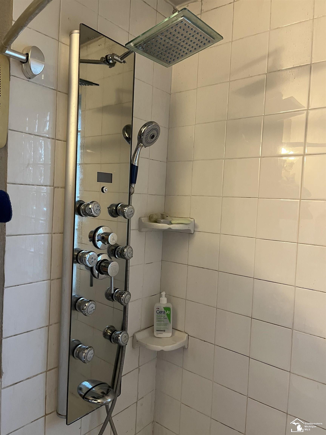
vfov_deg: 67.3
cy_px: 218
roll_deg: -1.8
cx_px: 163
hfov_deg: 53.1
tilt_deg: -2.6
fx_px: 326
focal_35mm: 26
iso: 250
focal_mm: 5.1
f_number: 1.6
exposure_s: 1/60
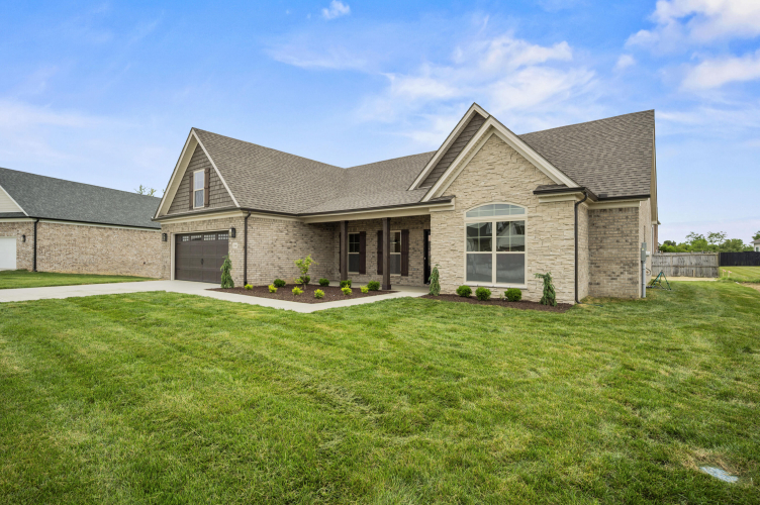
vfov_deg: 68.8
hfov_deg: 91.7
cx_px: 380
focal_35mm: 18
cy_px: 252
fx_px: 369
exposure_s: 1/160
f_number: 4.5
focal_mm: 17.5
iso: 125
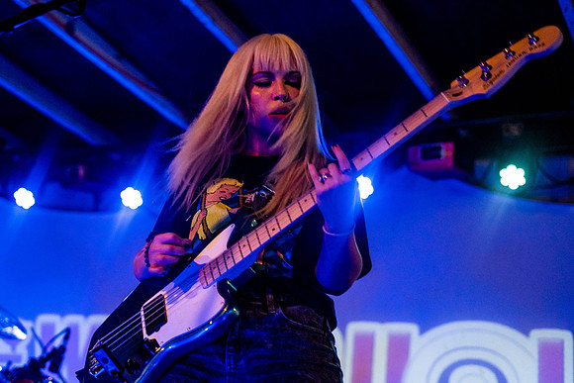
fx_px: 924
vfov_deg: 23.4
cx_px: 250
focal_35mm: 58
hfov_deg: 34.4
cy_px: 174
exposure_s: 1/160
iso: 3200
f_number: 2.2
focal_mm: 50
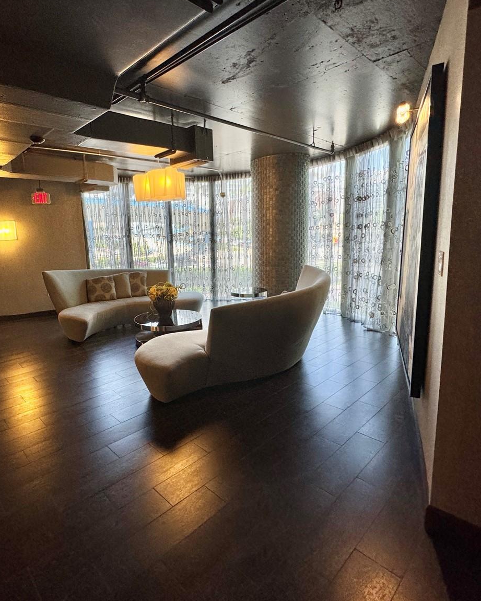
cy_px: 289
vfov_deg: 83.2
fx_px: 338
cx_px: 180
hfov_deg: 69.7
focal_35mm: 19
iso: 200
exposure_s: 1/120
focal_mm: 2.22
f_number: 2.2
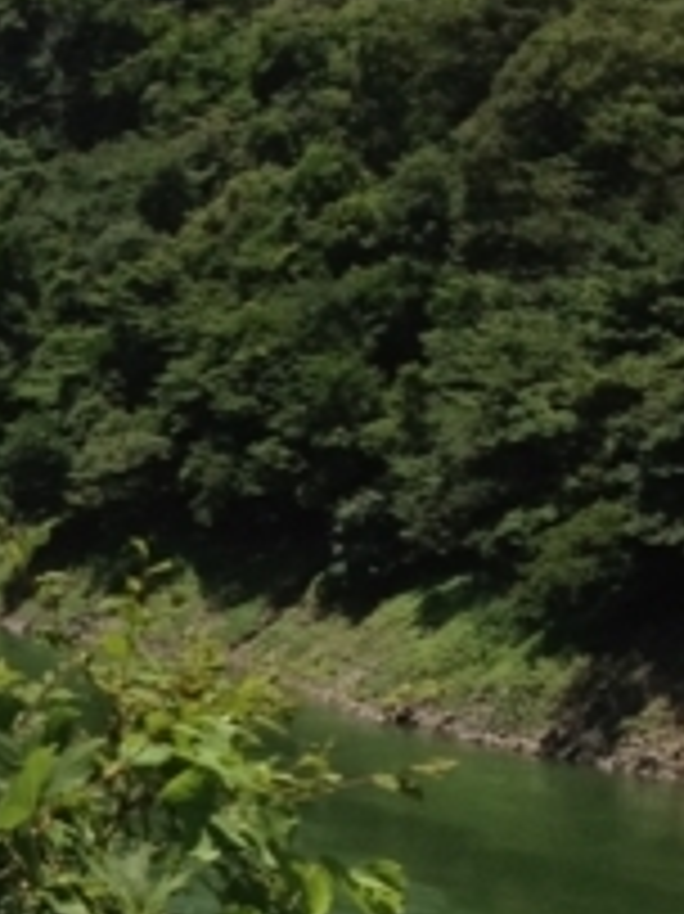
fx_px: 4088
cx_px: -371
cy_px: 756
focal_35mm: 155
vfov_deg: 12.7
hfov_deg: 9.3
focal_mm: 4.28
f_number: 2.4
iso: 64
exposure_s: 1/1623
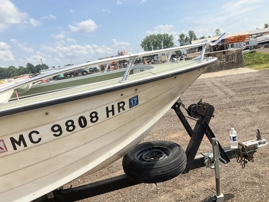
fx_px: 225
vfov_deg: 48.2
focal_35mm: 29
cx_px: 134
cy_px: 101
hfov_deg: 61.7
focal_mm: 3
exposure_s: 1/1730
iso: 25
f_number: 1.8
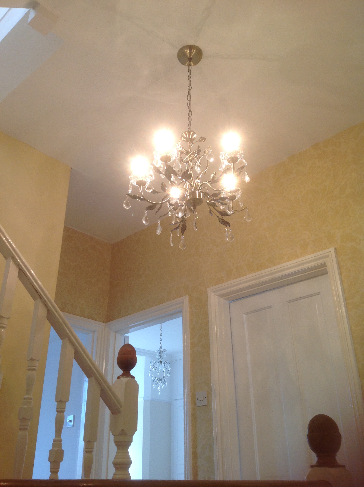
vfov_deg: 52.7
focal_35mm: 35
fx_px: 492
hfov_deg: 40.6
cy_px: 244
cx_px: 182
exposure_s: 1/50
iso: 64
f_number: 2.4
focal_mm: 4.28
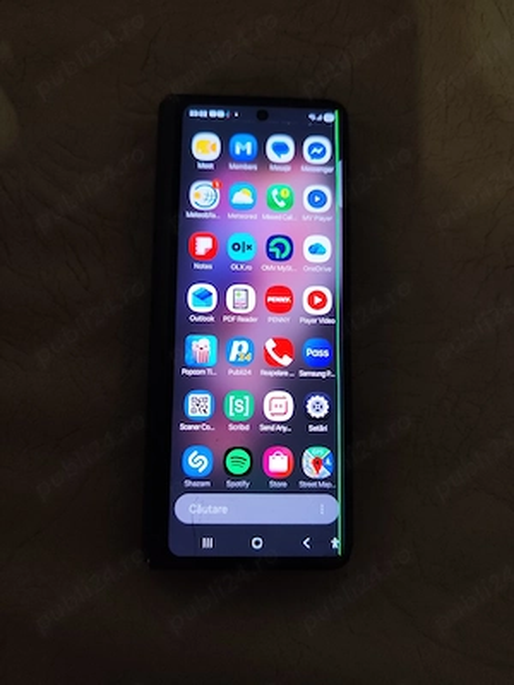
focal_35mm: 23
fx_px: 455
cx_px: 257
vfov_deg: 73.9
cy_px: 342
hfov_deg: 58.9
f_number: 1.65
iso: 400
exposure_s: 1/25
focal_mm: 6.14
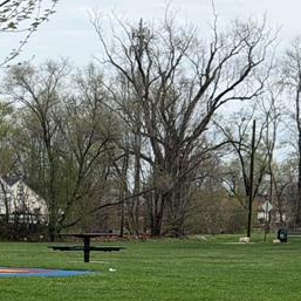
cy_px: 300
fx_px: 1663
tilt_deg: -0.9
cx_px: -272
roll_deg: +1.3
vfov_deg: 10.3
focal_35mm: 169
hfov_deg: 9.7
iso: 64
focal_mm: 6.76
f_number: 1.78
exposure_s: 1/4587
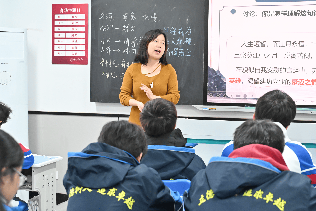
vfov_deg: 19.5
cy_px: 106
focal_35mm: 70
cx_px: 158
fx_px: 614
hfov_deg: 28.8
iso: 4000
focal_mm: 47
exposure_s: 1/250
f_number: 4
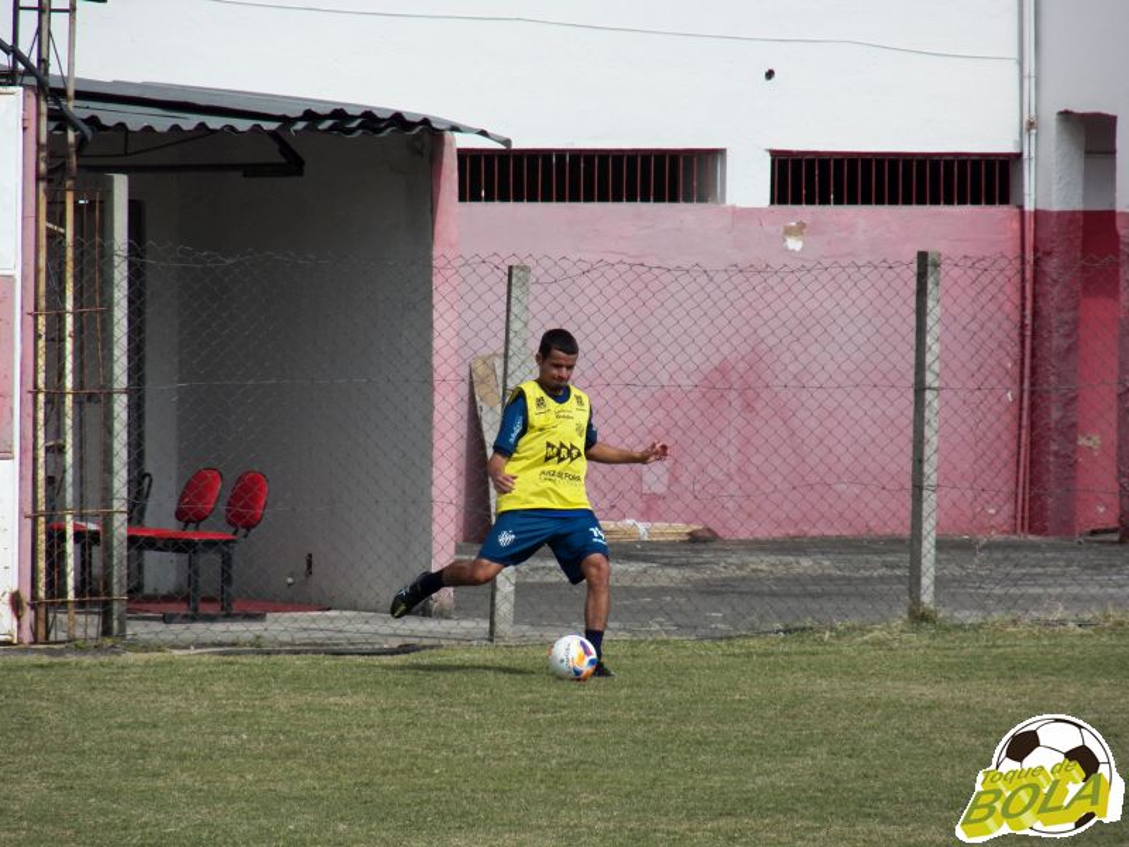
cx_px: 564
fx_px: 16992
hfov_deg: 3.8
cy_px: 424
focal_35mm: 521
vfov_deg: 2.9
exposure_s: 1/1250
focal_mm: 93.4
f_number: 4.5
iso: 125
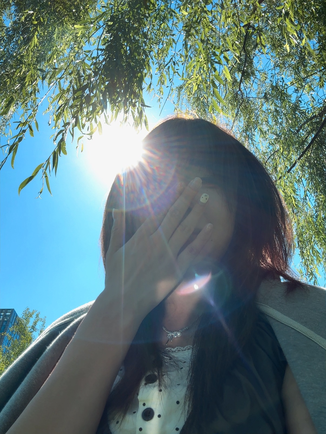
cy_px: 217
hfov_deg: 46.8
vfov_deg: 60.0
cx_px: 163
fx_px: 377
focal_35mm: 30
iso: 32
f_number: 1.9
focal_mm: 2.69
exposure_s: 1/702
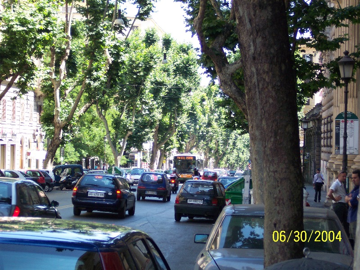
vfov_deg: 14.6
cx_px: 180
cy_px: 135
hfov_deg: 19.4
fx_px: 1050
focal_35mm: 101
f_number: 4.8
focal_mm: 21.3
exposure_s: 1/125
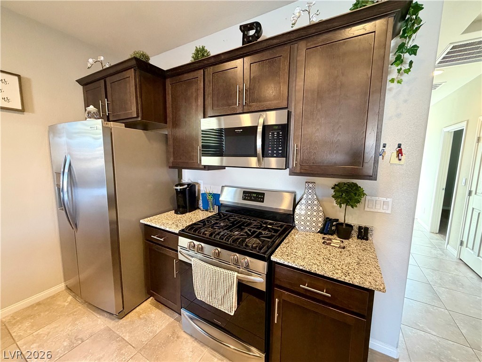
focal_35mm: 14
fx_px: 195
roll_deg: -0.1
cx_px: 241
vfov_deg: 85.7
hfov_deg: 102.1
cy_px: 181
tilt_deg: -7.2
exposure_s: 1/60
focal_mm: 2.22
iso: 400
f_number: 2.2
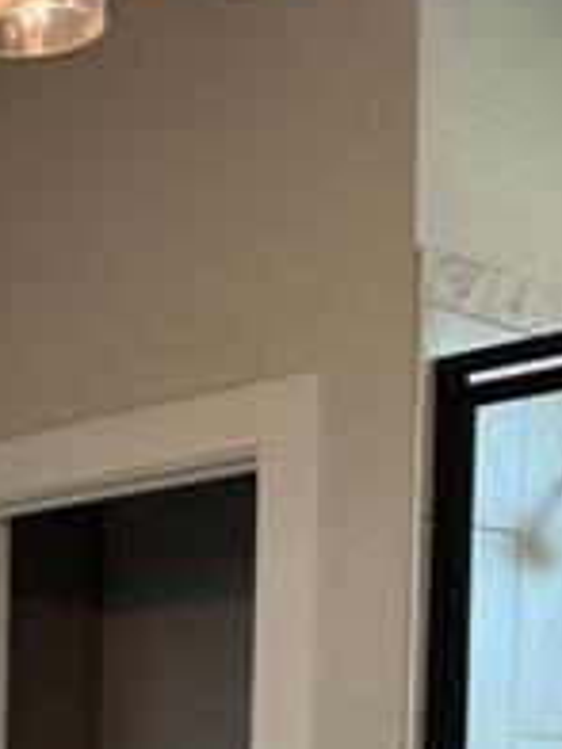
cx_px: -325
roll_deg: +1.0
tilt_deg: -8.4
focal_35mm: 94
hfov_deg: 14.5
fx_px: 2035
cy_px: 1169
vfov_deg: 18.2
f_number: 1.78
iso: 125
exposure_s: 1/233
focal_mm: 6.76
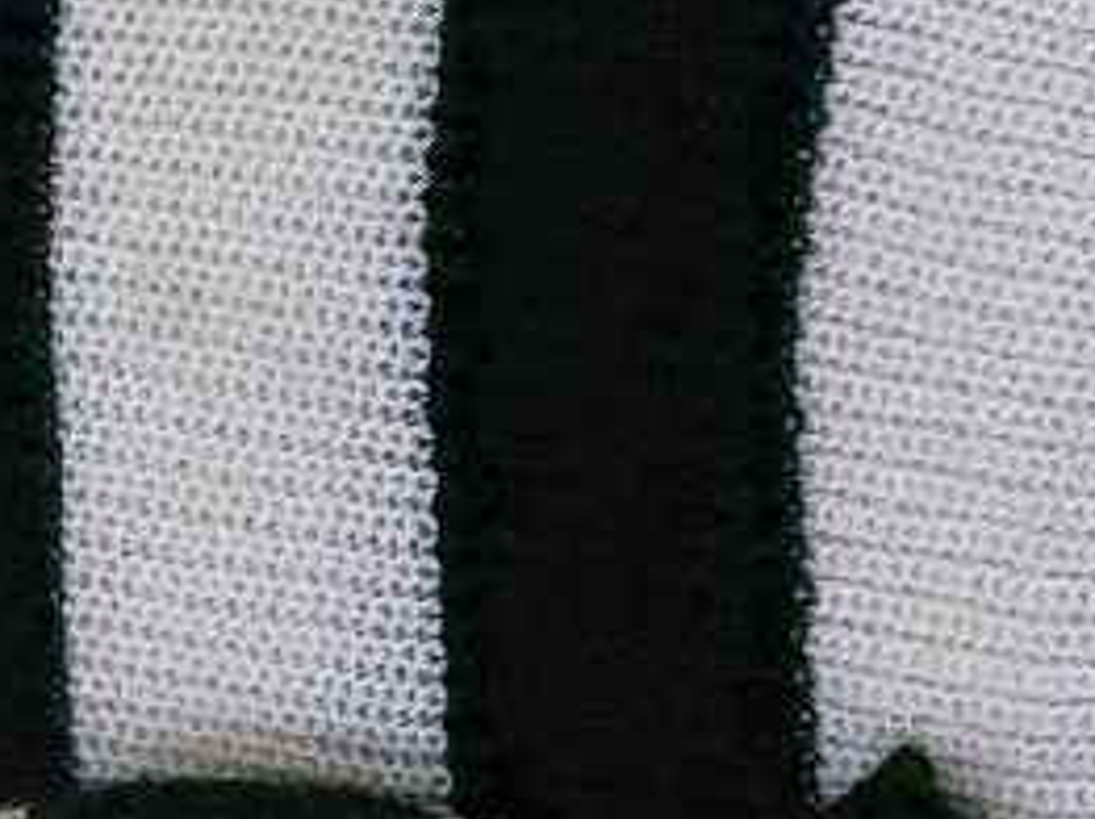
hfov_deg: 14.6
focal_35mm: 132
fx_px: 4172
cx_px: -88
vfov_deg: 11.2
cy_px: 113
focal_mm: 5.23
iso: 800
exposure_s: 1/25
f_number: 1.8
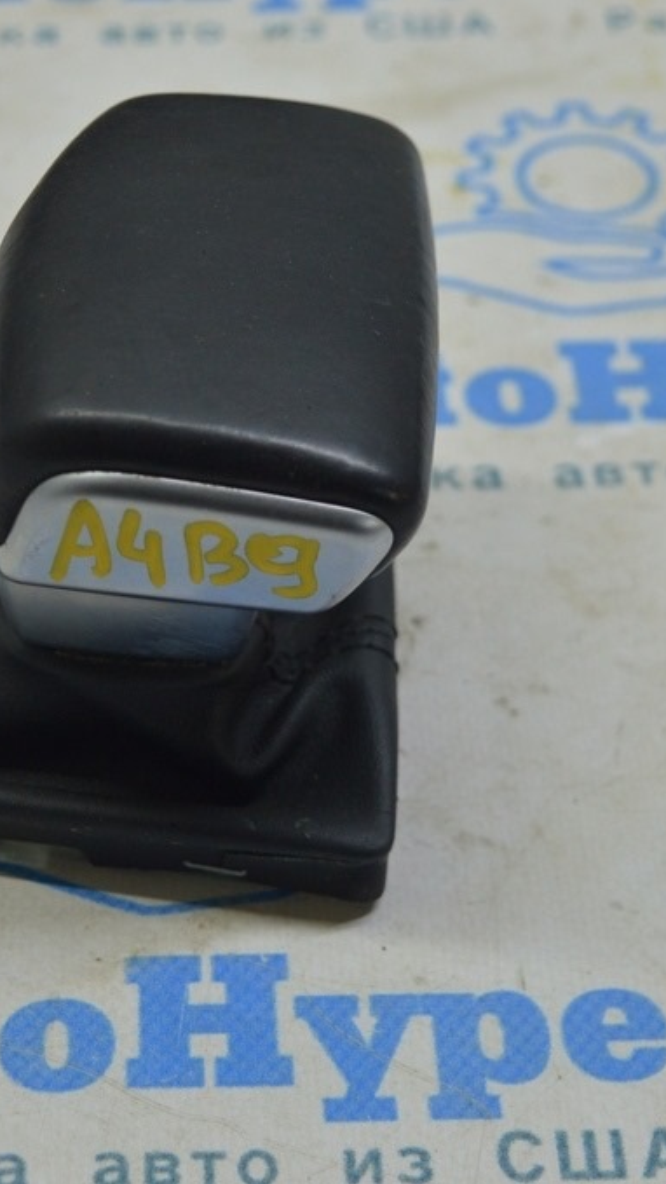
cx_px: 124
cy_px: 592
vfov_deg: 23.7
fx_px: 2825
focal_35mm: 90
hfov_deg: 13.4
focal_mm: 38
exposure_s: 1/40
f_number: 5.6
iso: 400
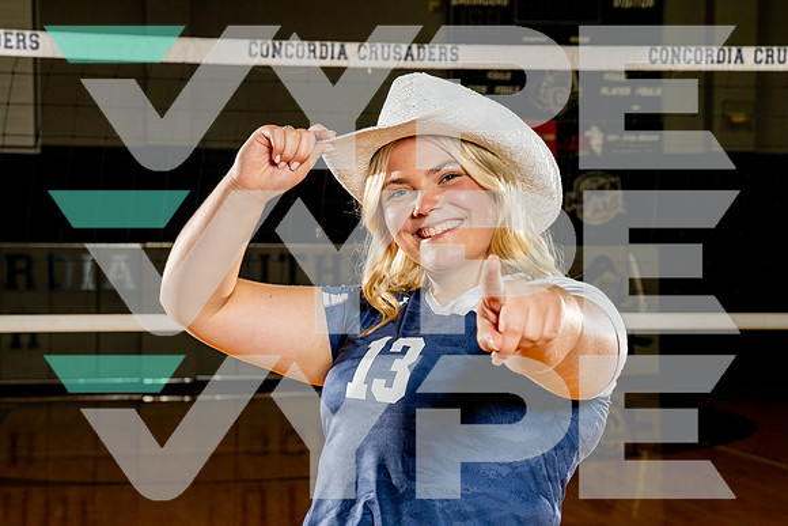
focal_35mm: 79
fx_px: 1724
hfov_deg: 25.7
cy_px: 252
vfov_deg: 17.3
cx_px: 391
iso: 1000
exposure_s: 1/250
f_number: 8
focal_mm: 70
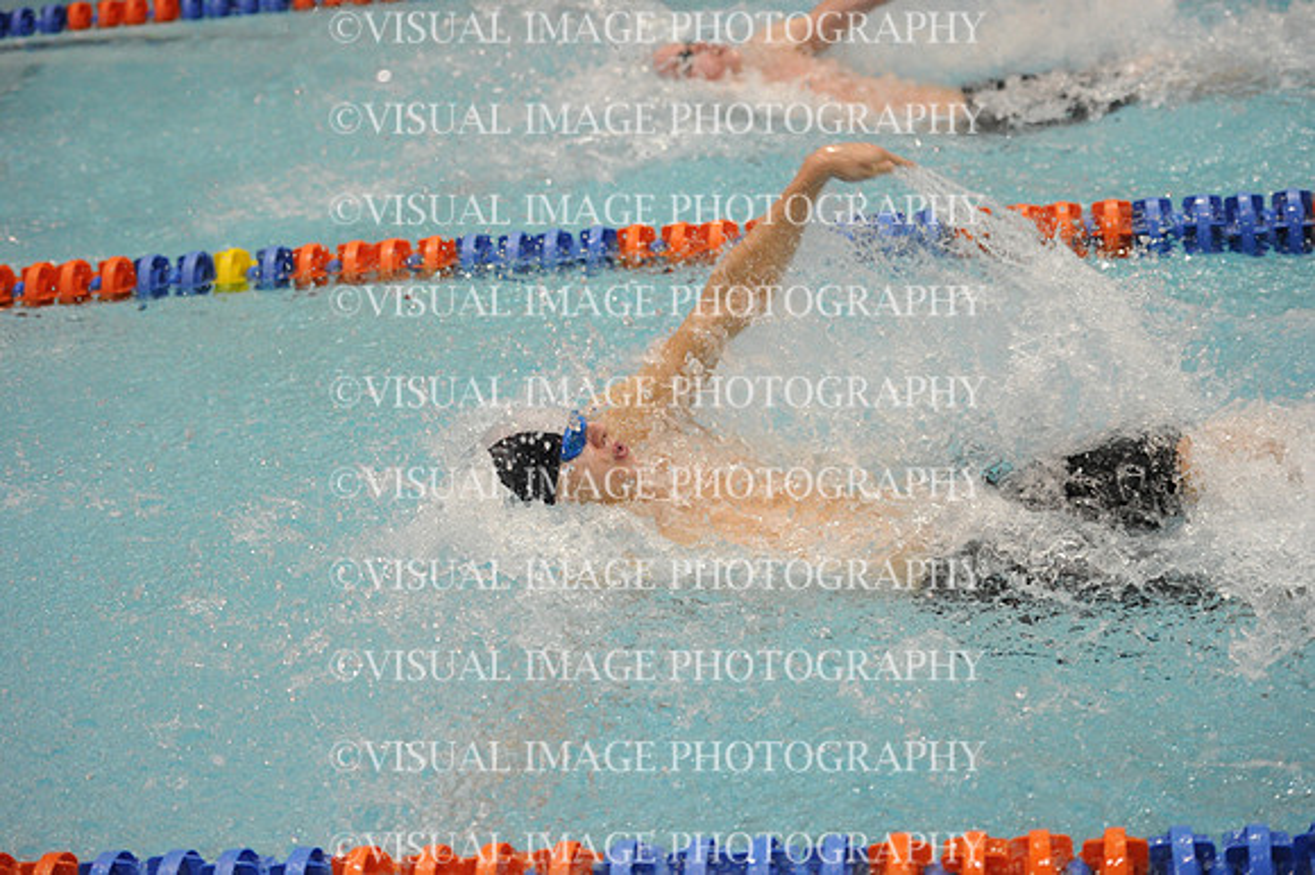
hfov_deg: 28.9
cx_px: 658
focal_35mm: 70
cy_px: 438
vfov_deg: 19.4
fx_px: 2555
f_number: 2.8
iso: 6400
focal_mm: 70
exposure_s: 1/640
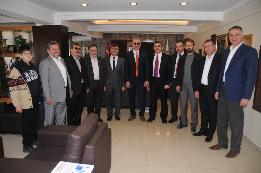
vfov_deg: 47.8
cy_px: 86
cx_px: 130
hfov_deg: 67.4
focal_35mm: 27
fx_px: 196
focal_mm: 18
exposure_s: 1/60
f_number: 3.5
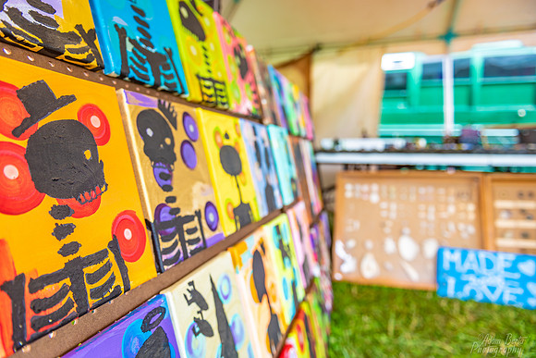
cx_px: 268
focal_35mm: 24
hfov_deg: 73.7
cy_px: 179
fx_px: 357
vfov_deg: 53.2
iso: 100
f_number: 2.8
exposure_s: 1/100
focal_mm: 24
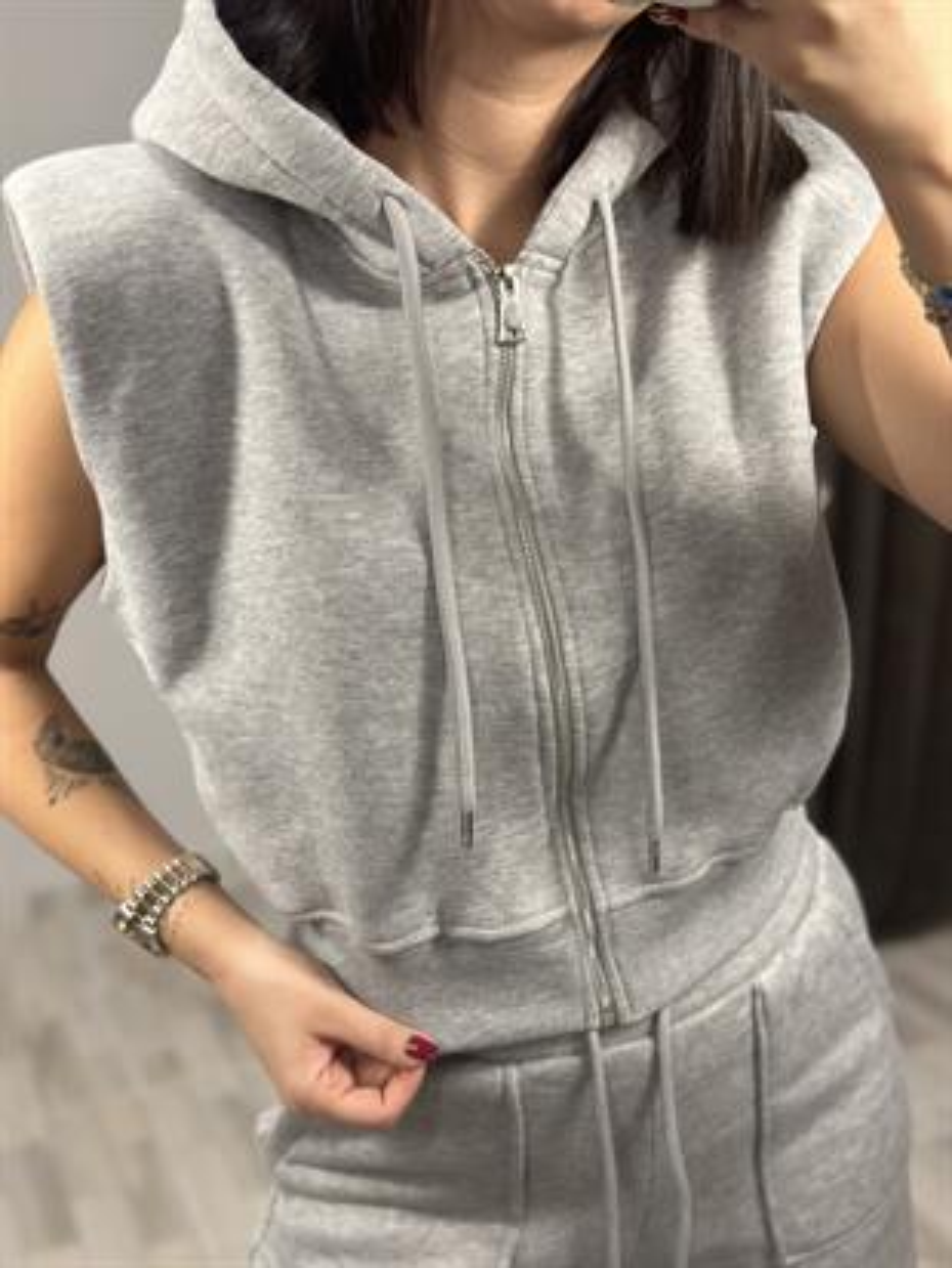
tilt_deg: -41.0
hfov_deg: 30.3
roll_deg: +8.7
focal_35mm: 48
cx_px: 476
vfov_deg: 39.6
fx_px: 1759
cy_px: 634
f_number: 1.78
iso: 125
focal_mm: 6.86
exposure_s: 1/100
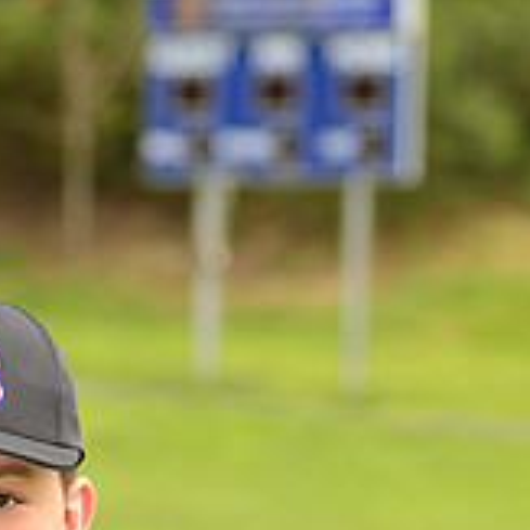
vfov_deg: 5.2
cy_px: 780
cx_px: 83
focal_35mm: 333
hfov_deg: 5.3
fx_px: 5768
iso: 100
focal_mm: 110
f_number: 5
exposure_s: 1/250
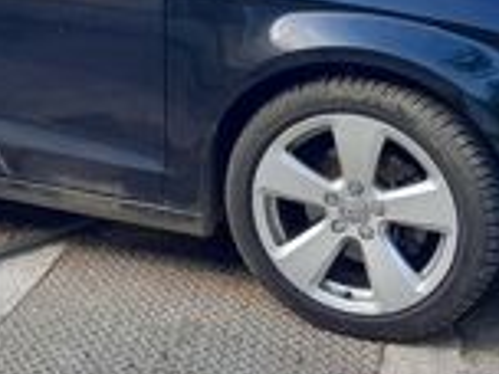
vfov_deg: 17.7
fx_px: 1182
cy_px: 20
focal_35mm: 82
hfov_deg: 23.4
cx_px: 85
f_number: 1.8
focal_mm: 3.98
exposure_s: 1/60
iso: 40
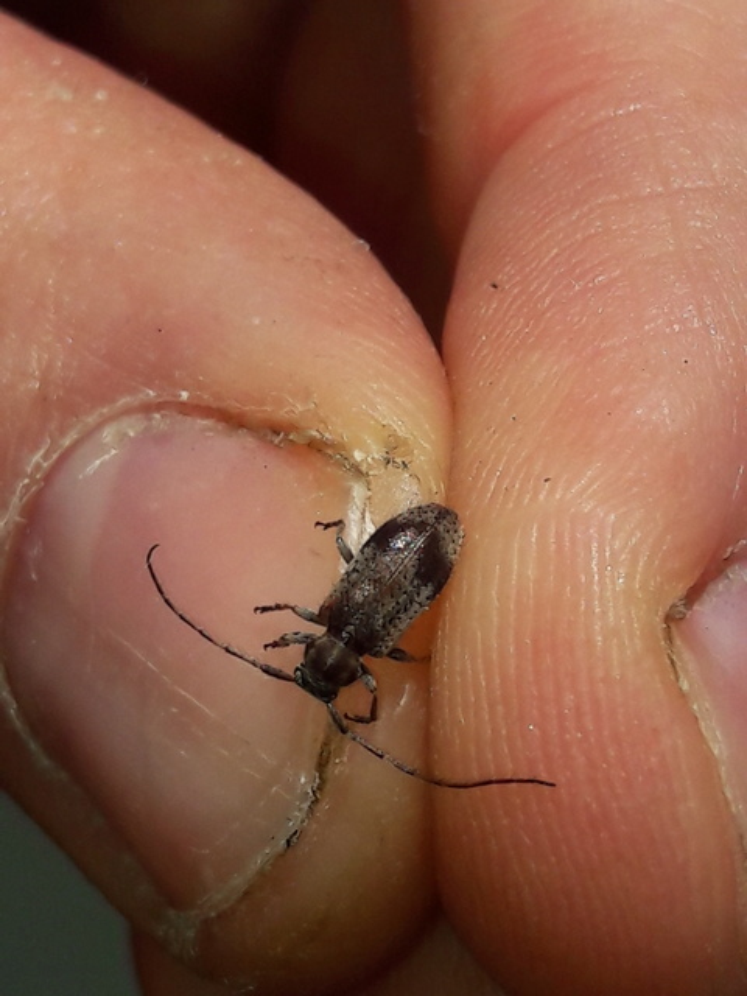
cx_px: 374
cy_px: 498
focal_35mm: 28
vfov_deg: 63.4
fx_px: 806
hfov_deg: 49.7
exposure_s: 1/2841
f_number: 1.9
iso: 40
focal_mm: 3.7
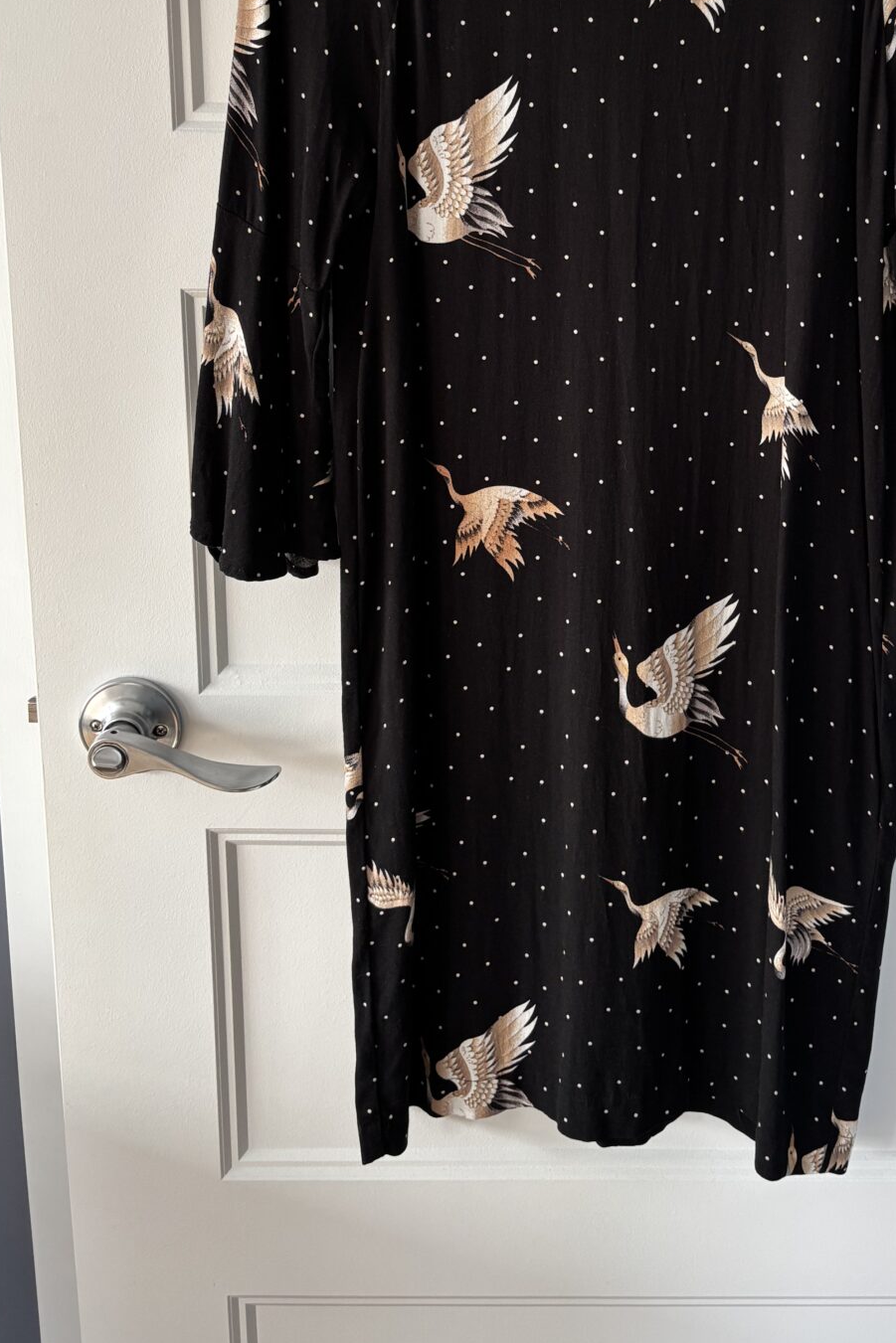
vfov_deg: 45.7
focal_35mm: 41
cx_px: 643
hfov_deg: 32.2
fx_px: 1530
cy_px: 335
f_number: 1.6
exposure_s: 1/121
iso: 125
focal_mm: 5.96
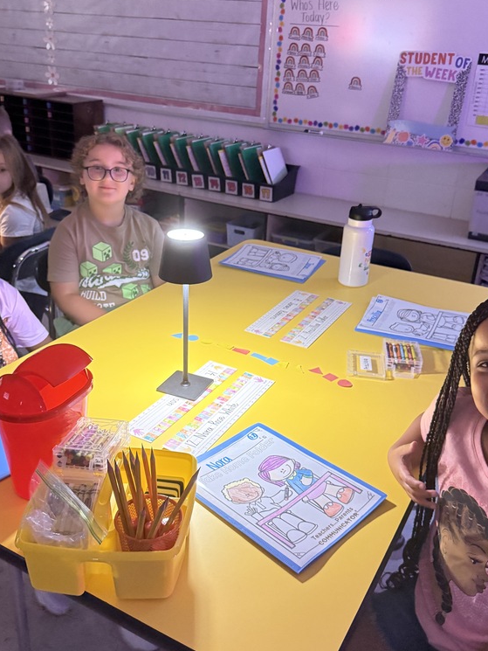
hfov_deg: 43.0
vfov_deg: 55.3
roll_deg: -3.7
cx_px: 246
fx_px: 620
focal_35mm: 33
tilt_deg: -24.5
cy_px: 315
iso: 1000
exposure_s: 1/40
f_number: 1.78
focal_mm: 6.76
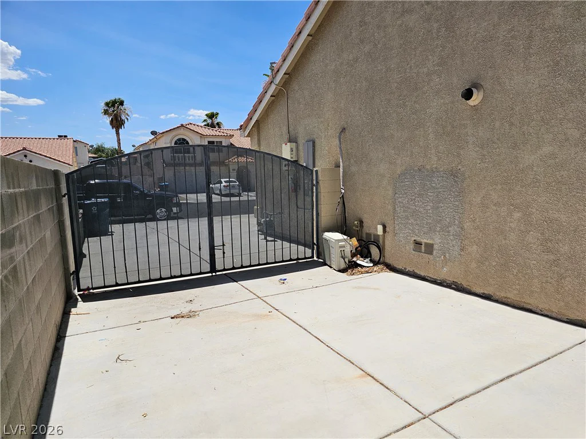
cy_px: 220
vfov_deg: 58.9
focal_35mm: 23
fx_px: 389
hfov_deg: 73.9
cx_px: 293
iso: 10
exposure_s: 1/1580
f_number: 1.7
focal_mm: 6.3
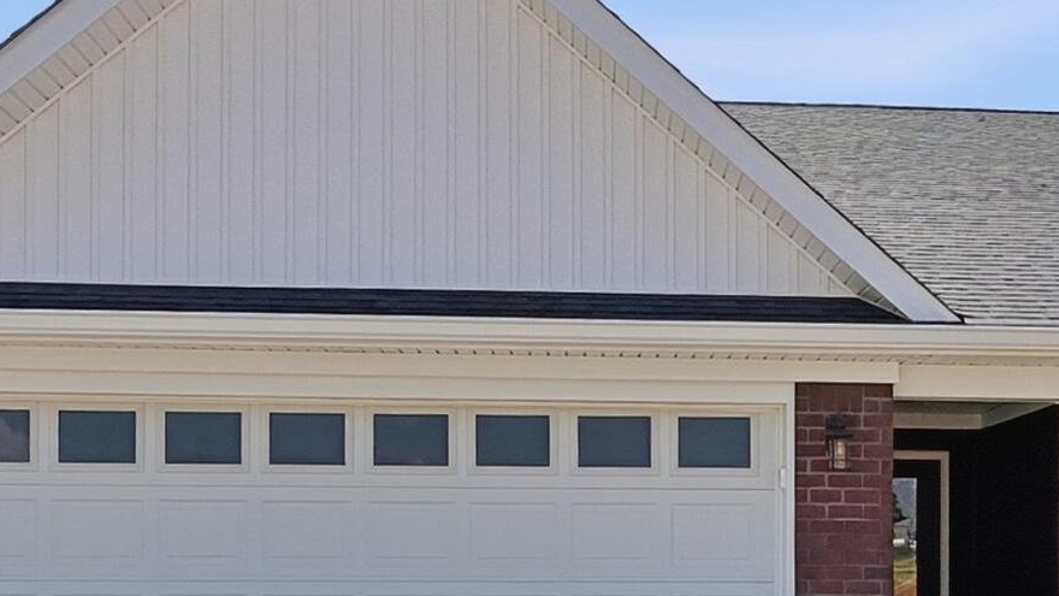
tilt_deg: -6.8
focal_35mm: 52
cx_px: 712
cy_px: 739
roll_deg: +2.0
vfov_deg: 21.2
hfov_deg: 39.4
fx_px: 1460
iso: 20
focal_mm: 2.2
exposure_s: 1/1698
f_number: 2.2
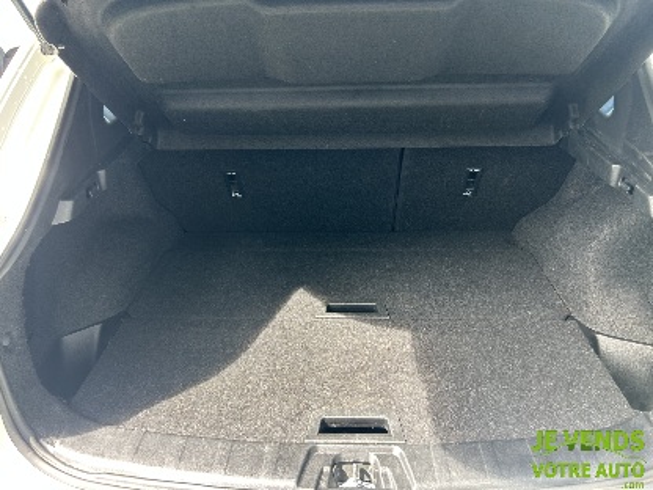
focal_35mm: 26
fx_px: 490
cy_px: 245
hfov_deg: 67.3
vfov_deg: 53.1
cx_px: 326
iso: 50
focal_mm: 5.7
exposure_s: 1/121
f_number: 1.5
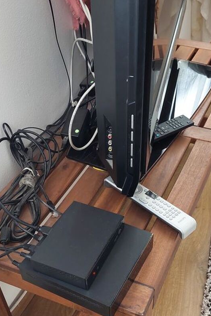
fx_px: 369
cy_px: 213
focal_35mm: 42
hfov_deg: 31.8
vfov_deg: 45.6
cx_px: 131
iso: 400
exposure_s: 1/50
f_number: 1.8
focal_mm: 5.23
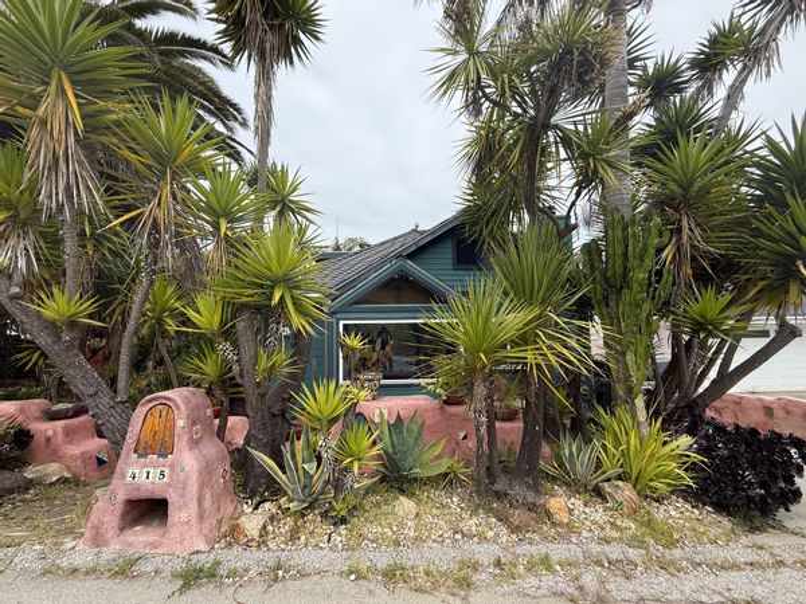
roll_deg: +1.4
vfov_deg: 85.7
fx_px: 326
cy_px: 302
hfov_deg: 102.1
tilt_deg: +5.1
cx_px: 403
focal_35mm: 14
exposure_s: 1/1431
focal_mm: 2.22
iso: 50
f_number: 2.2
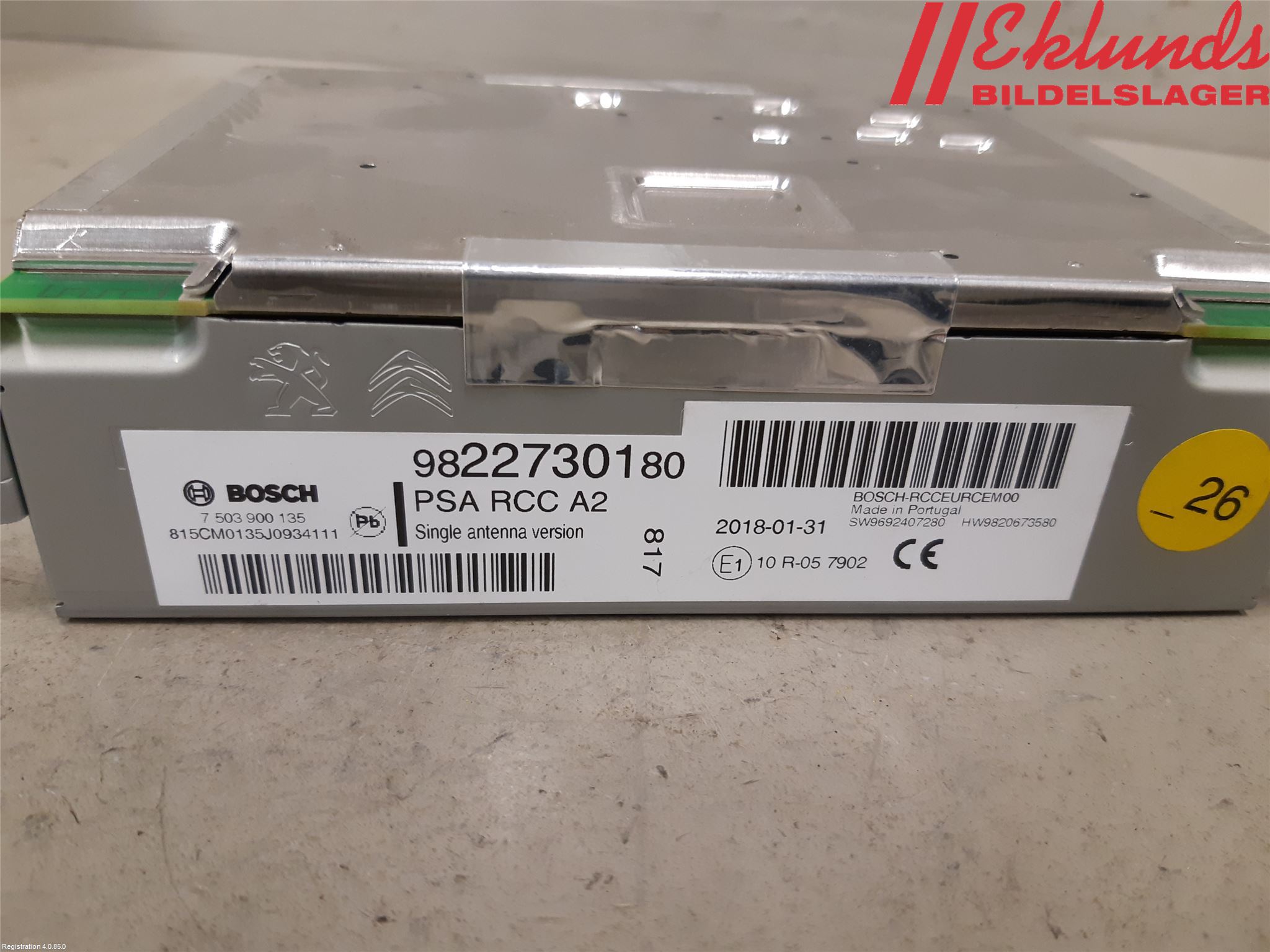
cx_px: 635
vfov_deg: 53.1
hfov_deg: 67.3
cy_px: 476
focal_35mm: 26
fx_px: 954
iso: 160
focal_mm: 3.93
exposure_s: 1/50
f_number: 1.7
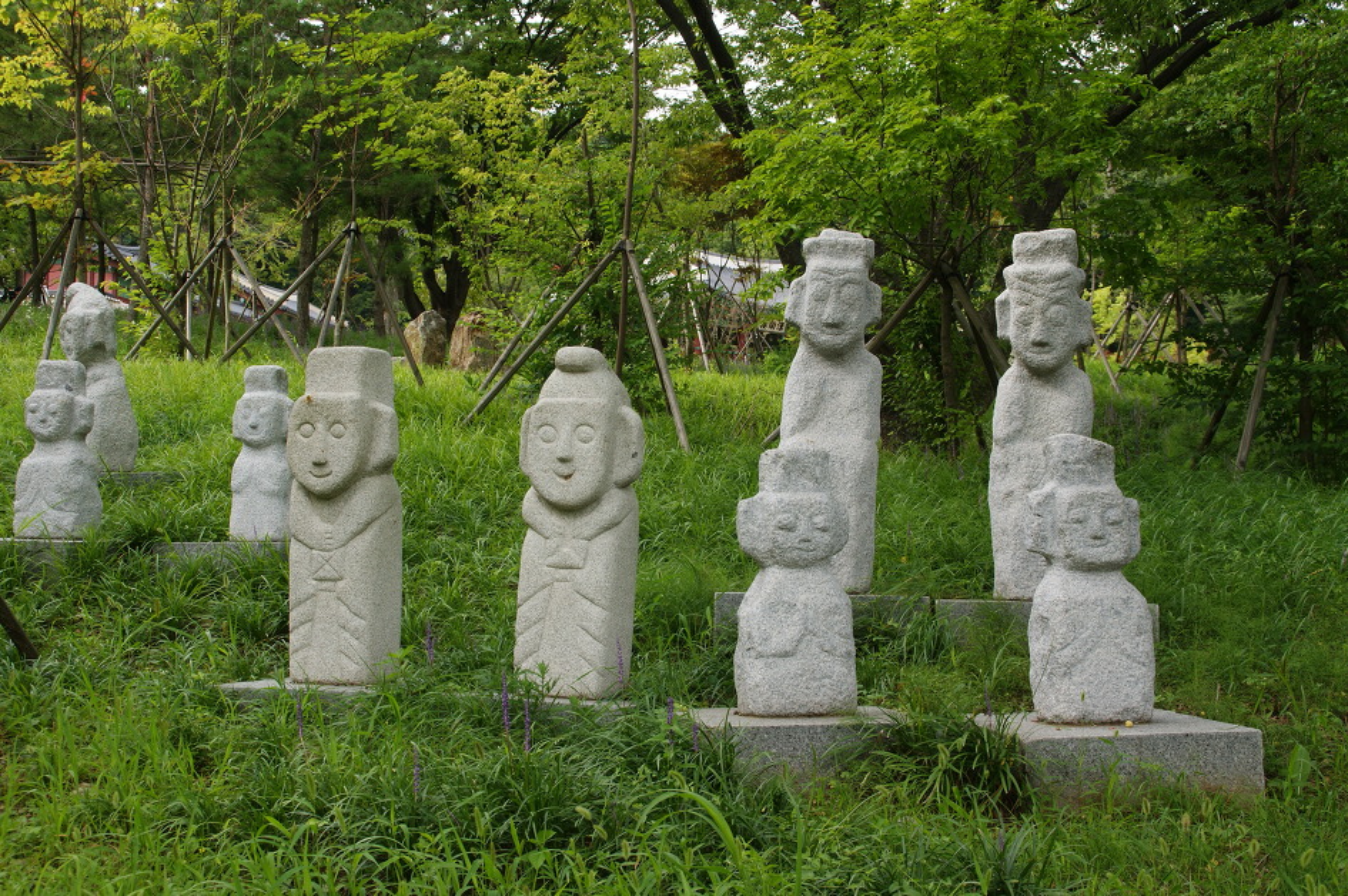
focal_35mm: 52
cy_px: 448
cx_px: 674
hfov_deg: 37.9
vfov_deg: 25.7
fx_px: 1964
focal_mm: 35
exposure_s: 1/80
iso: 100
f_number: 8
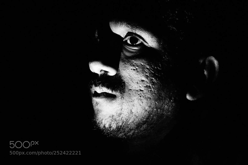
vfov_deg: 29.8
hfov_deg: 43.6
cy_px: 82
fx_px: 310
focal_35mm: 45
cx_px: 124
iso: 16000
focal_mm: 30
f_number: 4.5
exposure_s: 1/160
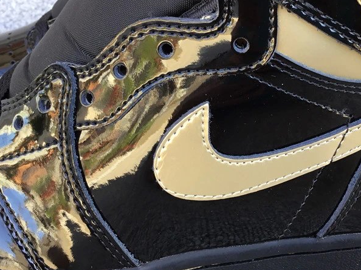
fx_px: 490
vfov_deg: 30.8
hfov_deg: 40.2
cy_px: 124
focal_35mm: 47
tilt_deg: -25.3
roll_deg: -2.0
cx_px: 221
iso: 32
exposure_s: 1/50
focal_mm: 3.3
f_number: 2.4
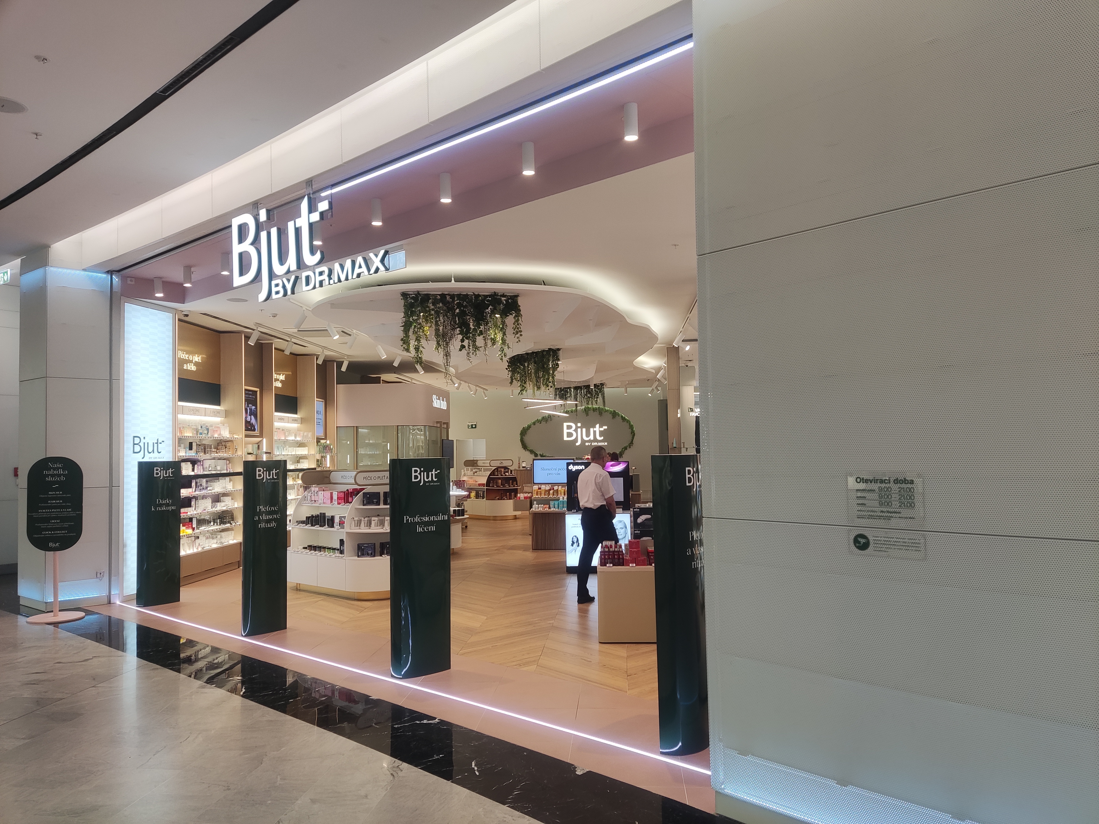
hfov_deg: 69.4
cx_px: 550
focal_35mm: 25
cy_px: 412
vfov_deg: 54.9
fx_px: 794
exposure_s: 1/100
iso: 61
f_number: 1.79
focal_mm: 4.71
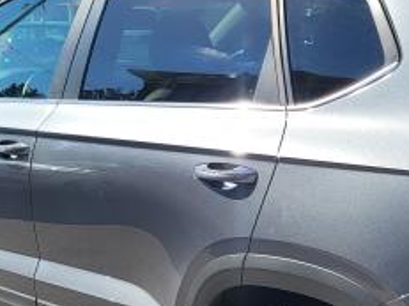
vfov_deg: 20.2
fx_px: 850
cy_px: 233
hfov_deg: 26.7
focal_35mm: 72
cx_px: 305
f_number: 1.8
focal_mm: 5.4
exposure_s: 1/1879
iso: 40
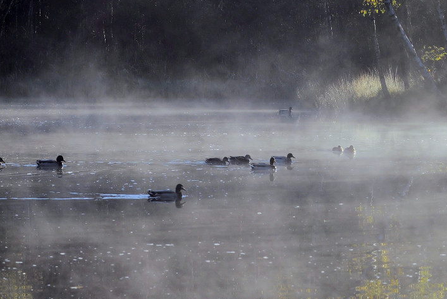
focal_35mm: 152
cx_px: 258
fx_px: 1889
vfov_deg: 9.0
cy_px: 88
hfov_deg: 13.5
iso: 200
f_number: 6.3
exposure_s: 1/320
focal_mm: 70
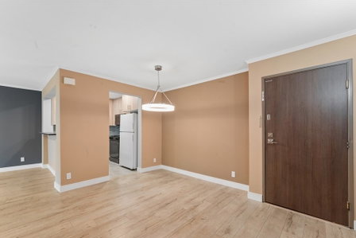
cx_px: 178
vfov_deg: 77.3
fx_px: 148
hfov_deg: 100.4
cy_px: 127
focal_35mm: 15
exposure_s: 1.6
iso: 100
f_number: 13
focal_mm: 14
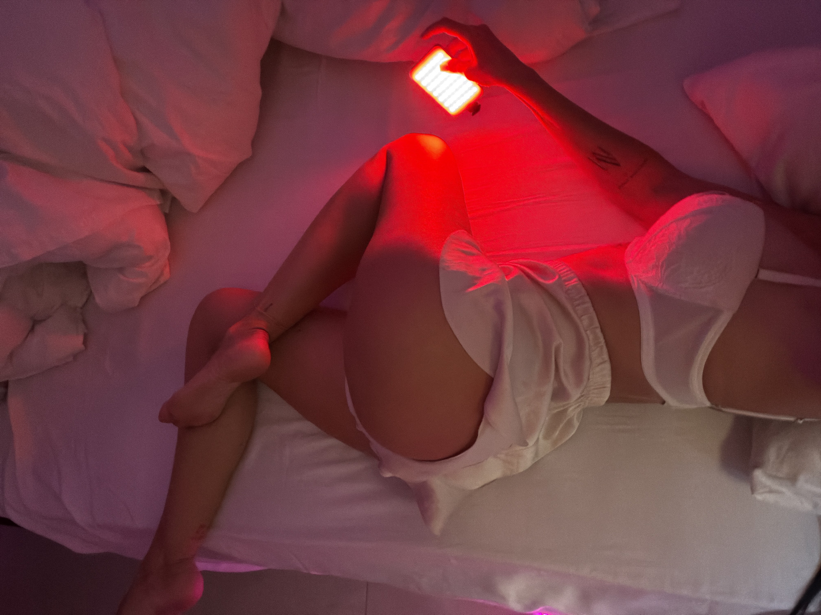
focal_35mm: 23
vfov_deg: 58.9
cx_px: 410
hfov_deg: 73.9
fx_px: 545
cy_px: 308
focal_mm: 2.71
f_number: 1.9
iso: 640
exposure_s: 1/19
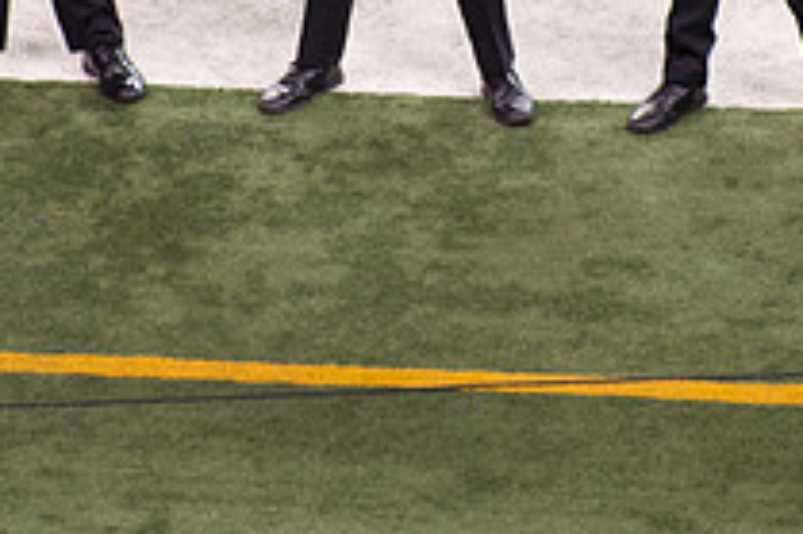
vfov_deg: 1.3
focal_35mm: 1095
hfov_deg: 1.9
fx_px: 24405
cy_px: -358
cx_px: 472
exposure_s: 1/320
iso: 1800
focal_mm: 300
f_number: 5.6
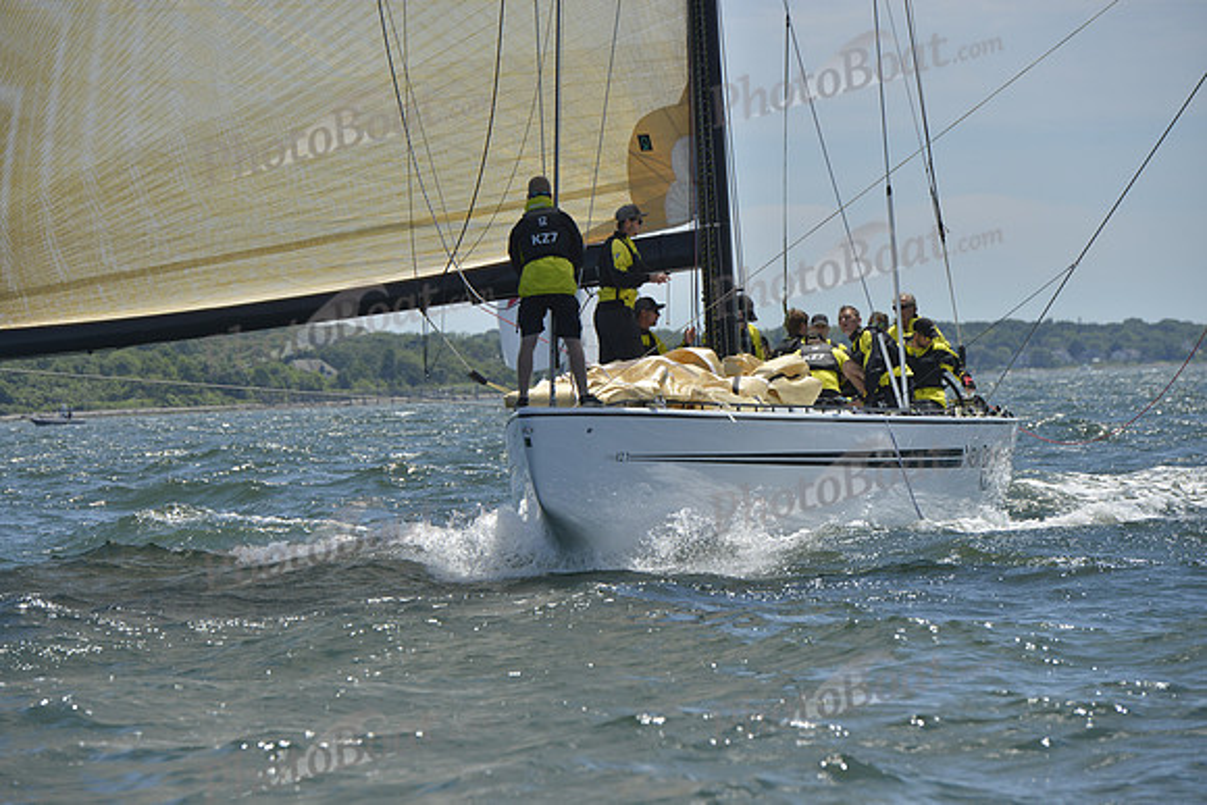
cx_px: 604
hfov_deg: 10.8
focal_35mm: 190
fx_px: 6371
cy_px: 402
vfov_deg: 7.2
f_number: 9
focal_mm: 190
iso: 280
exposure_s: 1/1250
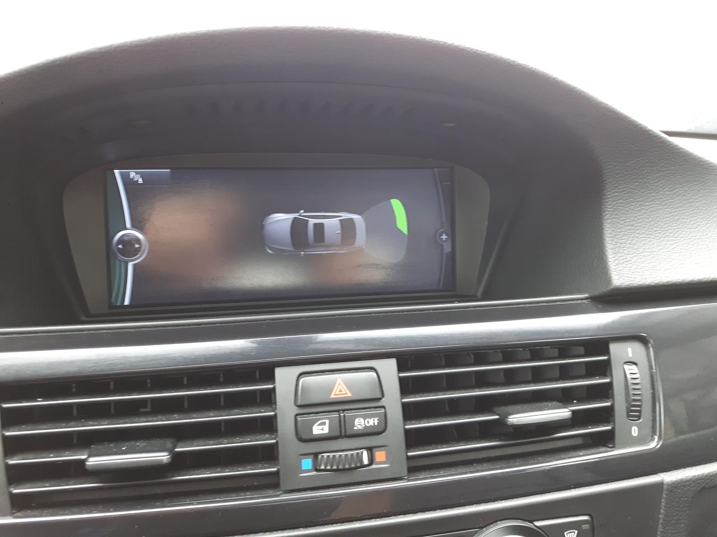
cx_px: 358
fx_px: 642
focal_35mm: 31
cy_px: 268
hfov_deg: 58.4
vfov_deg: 45.4
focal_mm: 3.7
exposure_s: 1/33
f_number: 1.9
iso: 160
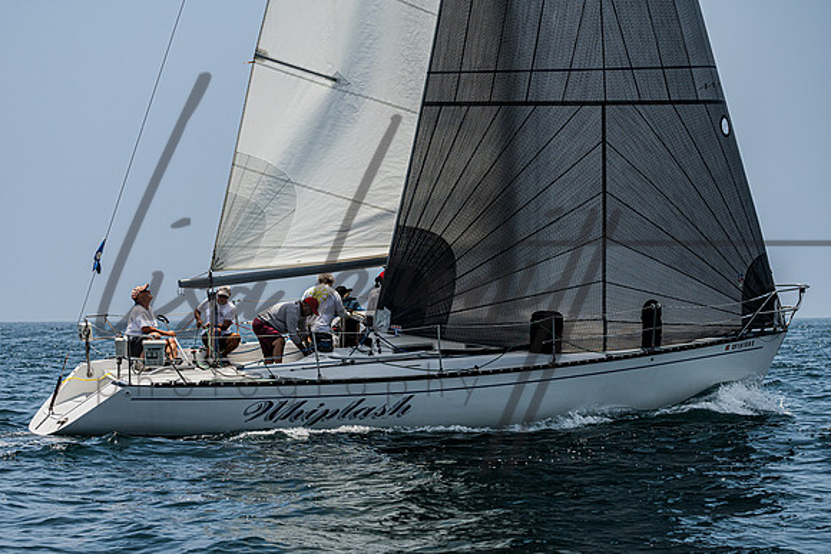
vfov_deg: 11.5
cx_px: 376
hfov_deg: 17.1
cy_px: 317
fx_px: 2756
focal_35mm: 119
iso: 400
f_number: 6.3
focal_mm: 100
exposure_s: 1/5000
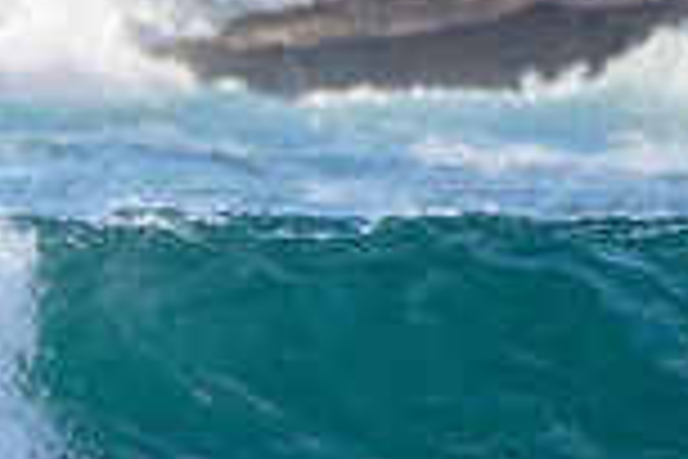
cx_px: -441
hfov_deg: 0.9
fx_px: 44296
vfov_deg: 0.6
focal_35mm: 2318
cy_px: 324
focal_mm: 500
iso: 720
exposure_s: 1/2000
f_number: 5.6
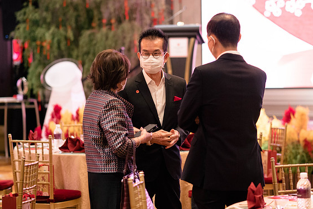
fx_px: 1453
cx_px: 160
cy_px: 104
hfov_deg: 12.3
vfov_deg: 8.2
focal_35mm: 167
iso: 1000
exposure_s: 1/100
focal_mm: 75
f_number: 1.8
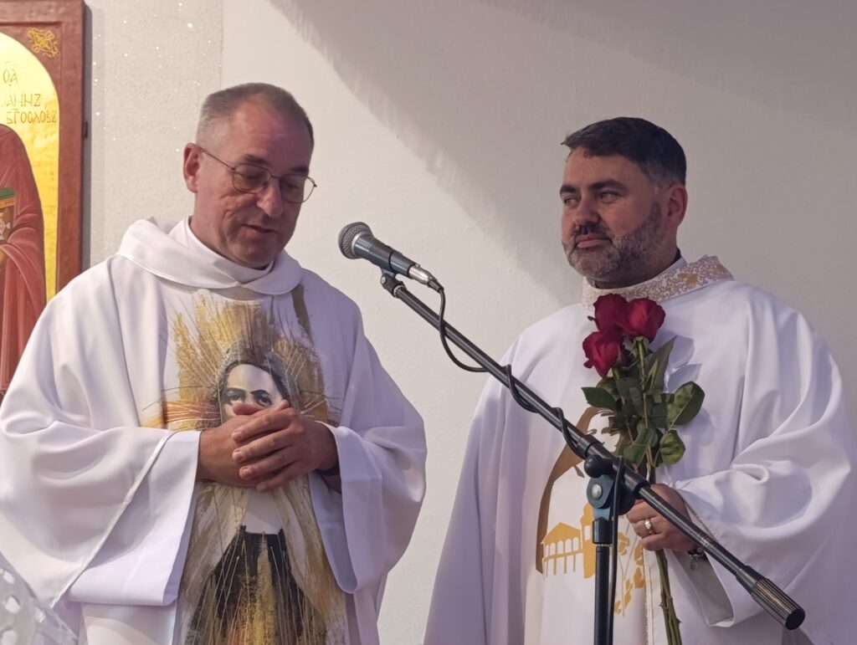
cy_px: 322
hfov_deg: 23.5
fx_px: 2058
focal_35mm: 83
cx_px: 428
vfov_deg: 17.8
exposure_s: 1/100
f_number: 1.65
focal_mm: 6.11
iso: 676
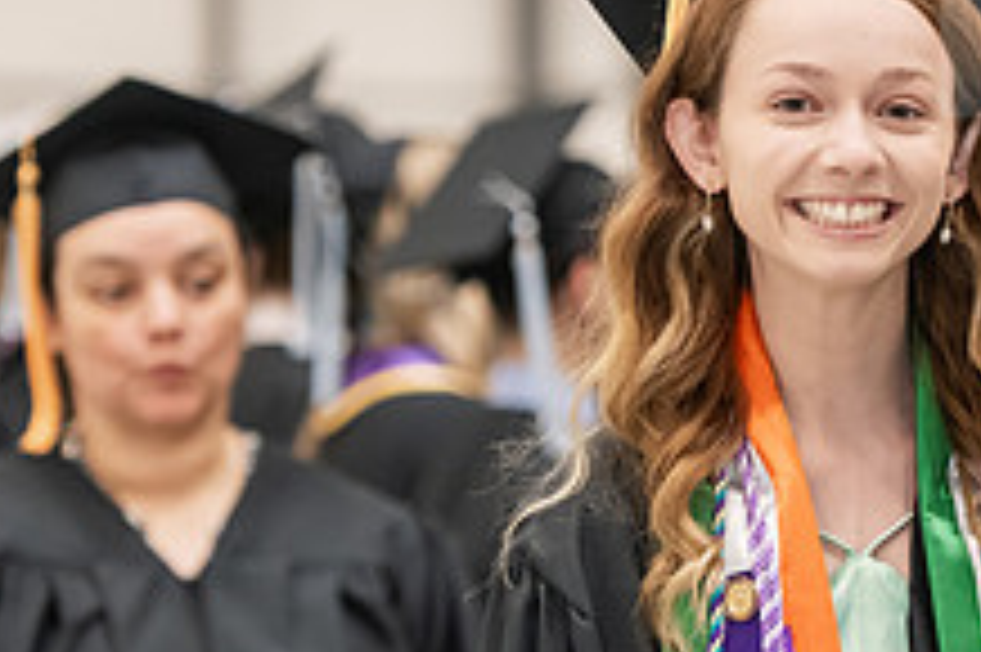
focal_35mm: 309
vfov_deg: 4.4
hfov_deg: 6.7
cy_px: 286
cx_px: 806
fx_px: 8414
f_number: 3.2
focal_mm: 116
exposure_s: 1/200
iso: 2500
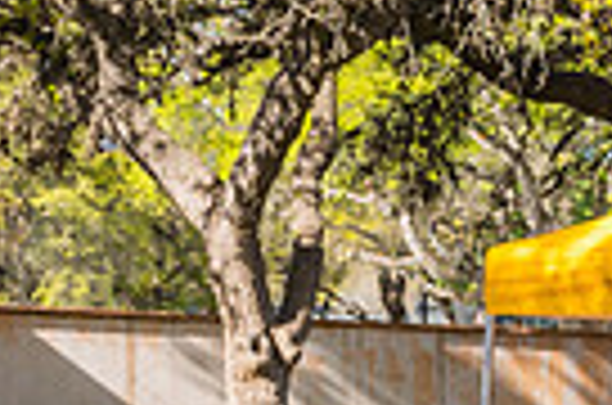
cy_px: 544
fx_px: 2900
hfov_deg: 11.9
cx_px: 675
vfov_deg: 7.9
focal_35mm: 171
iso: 400
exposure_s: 1/1600
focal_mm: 40
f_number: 4
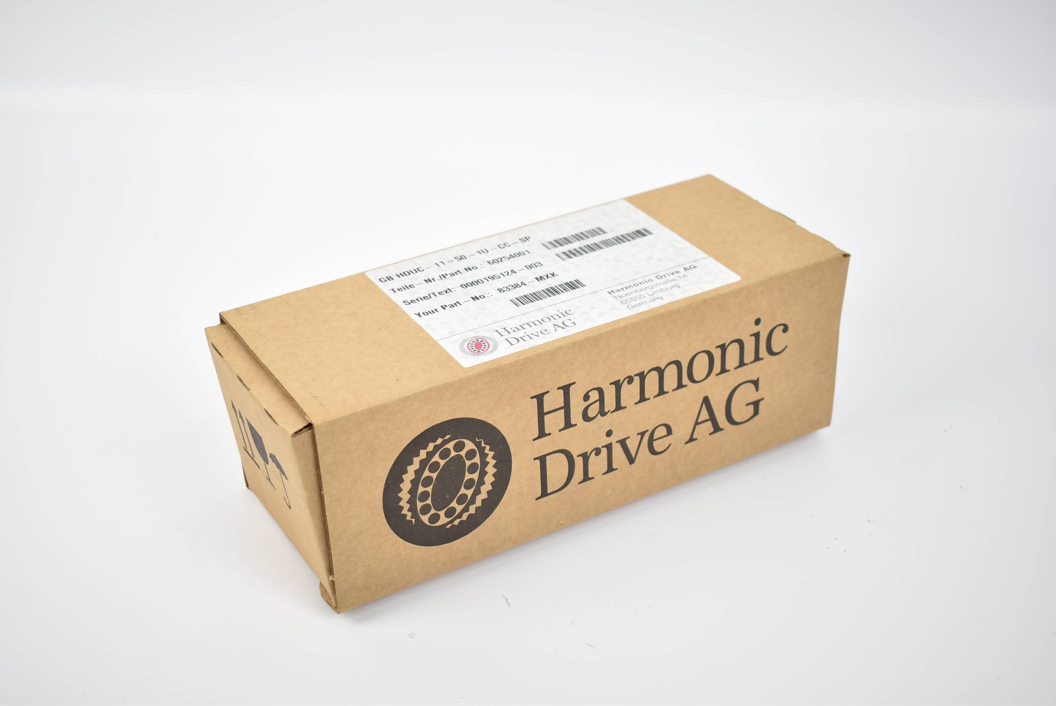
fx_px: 1541
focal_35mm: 52
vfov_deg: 25.8
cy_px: 353
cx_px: 528
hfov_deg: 37.8
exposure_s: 1/60
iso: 250
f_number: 4.5
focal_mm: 35
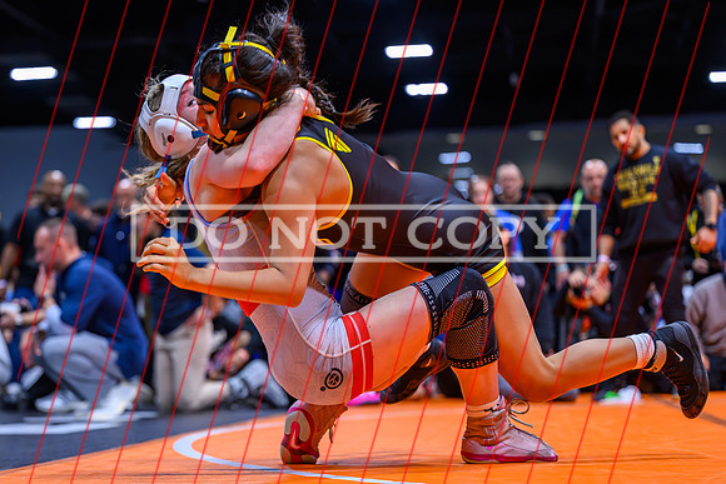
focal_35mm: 86
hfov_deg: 23.6
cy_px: 280
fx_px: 1735
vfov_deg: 15.9
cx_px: 281
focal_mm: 70
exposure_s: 1/800
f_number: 2.8
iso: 2500
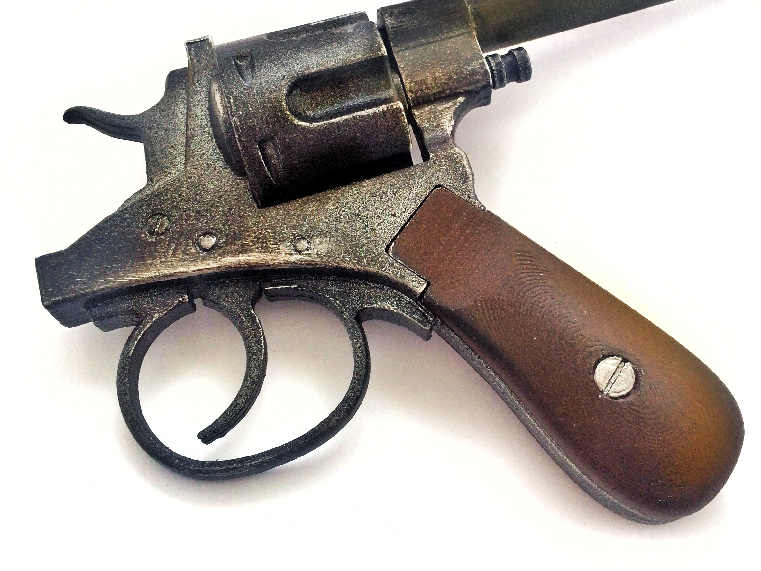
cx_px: 486
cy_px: 207
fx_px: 879
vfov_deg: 35.7
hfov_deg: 46.3
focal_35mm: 40
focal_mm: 4.15
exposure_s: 1/273
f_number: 2.2
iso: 32
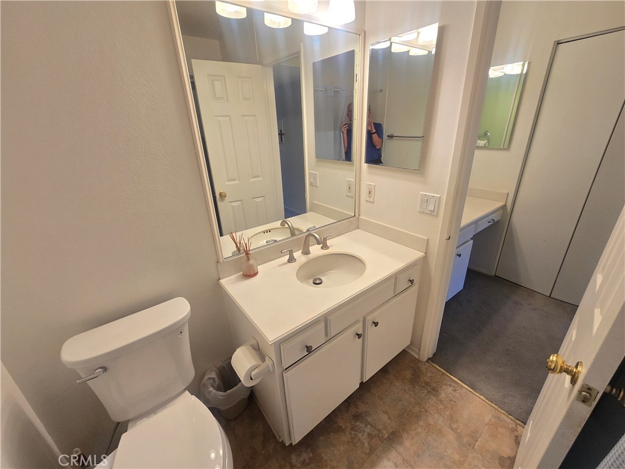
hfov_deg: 106.2
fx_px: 235
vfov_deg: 89.9
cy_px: 234
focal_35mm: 13
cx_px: 312
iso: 100
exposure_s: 1/60
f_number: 2.2
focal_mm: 2.2
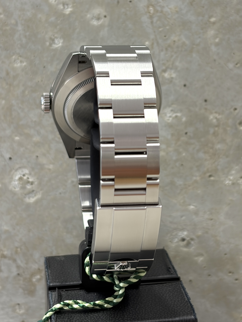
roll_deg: +0.1
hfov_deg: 28.0
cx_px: 121
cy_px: 161
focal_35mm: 52
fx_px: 485
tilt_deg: -17.7
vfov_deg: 36.8
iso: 50
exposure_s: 1/50
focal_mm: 5.96
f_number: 1.6
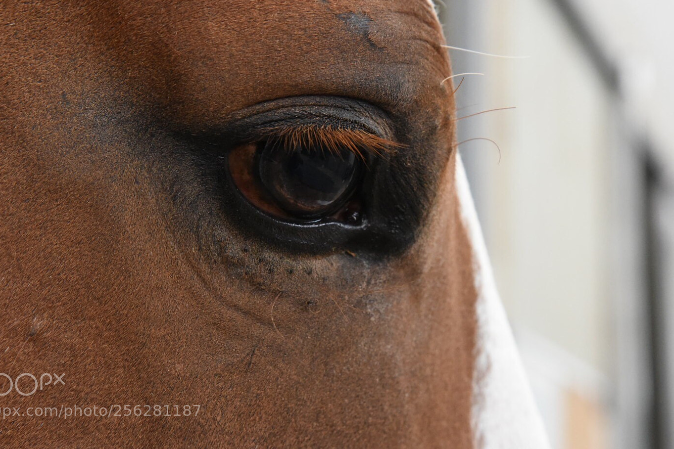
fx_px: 2640
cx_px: 338
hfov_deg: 14.6
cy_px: 186
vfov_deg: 9.7
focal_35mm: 141
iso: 8000
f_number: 10
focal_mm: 120
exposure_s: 1/160
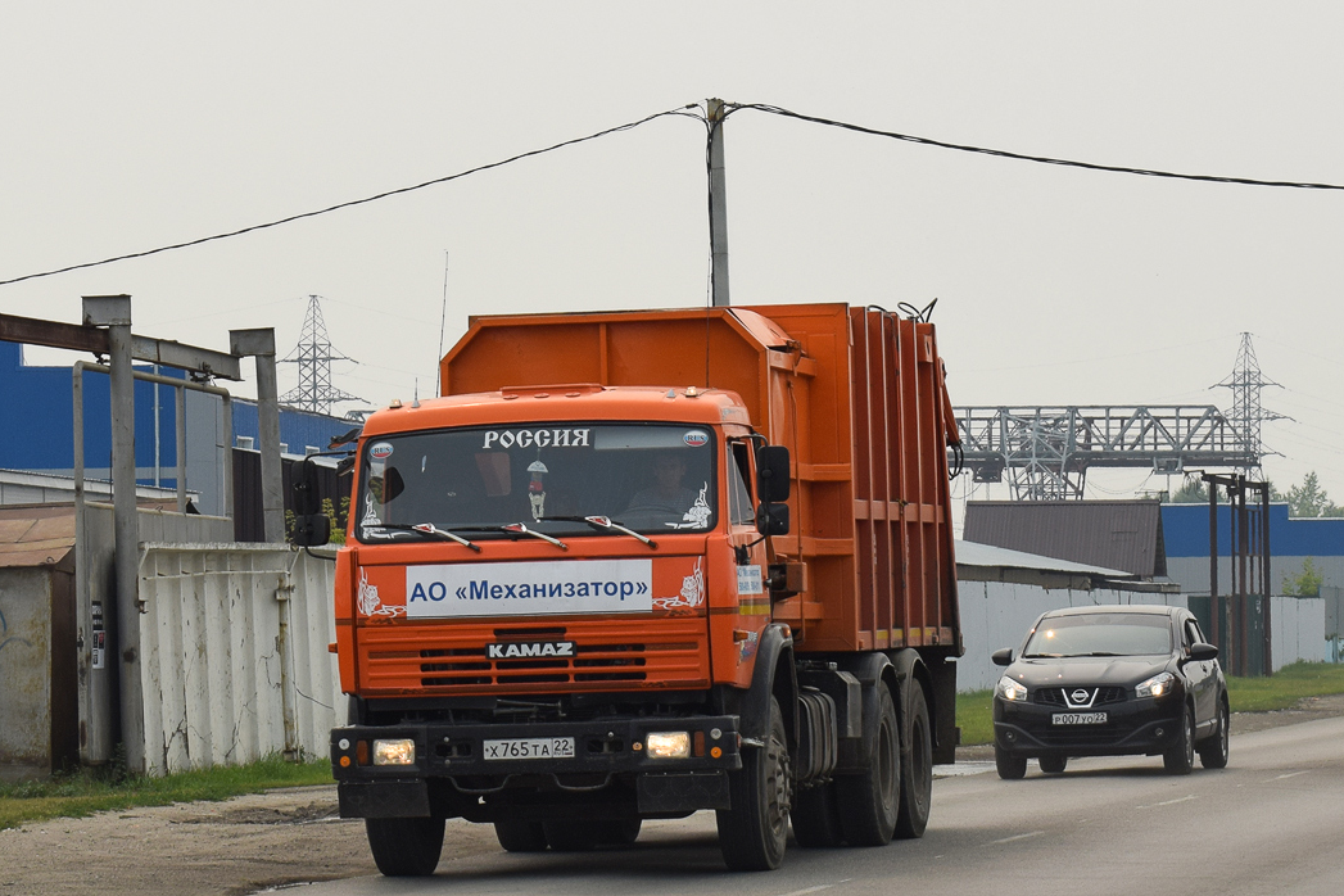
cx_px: 589
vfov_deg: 14.5
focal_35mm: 95
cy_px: 449
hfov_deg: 21.5
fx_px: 3530
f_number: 10
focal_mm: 55
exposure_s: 1/400
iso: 200
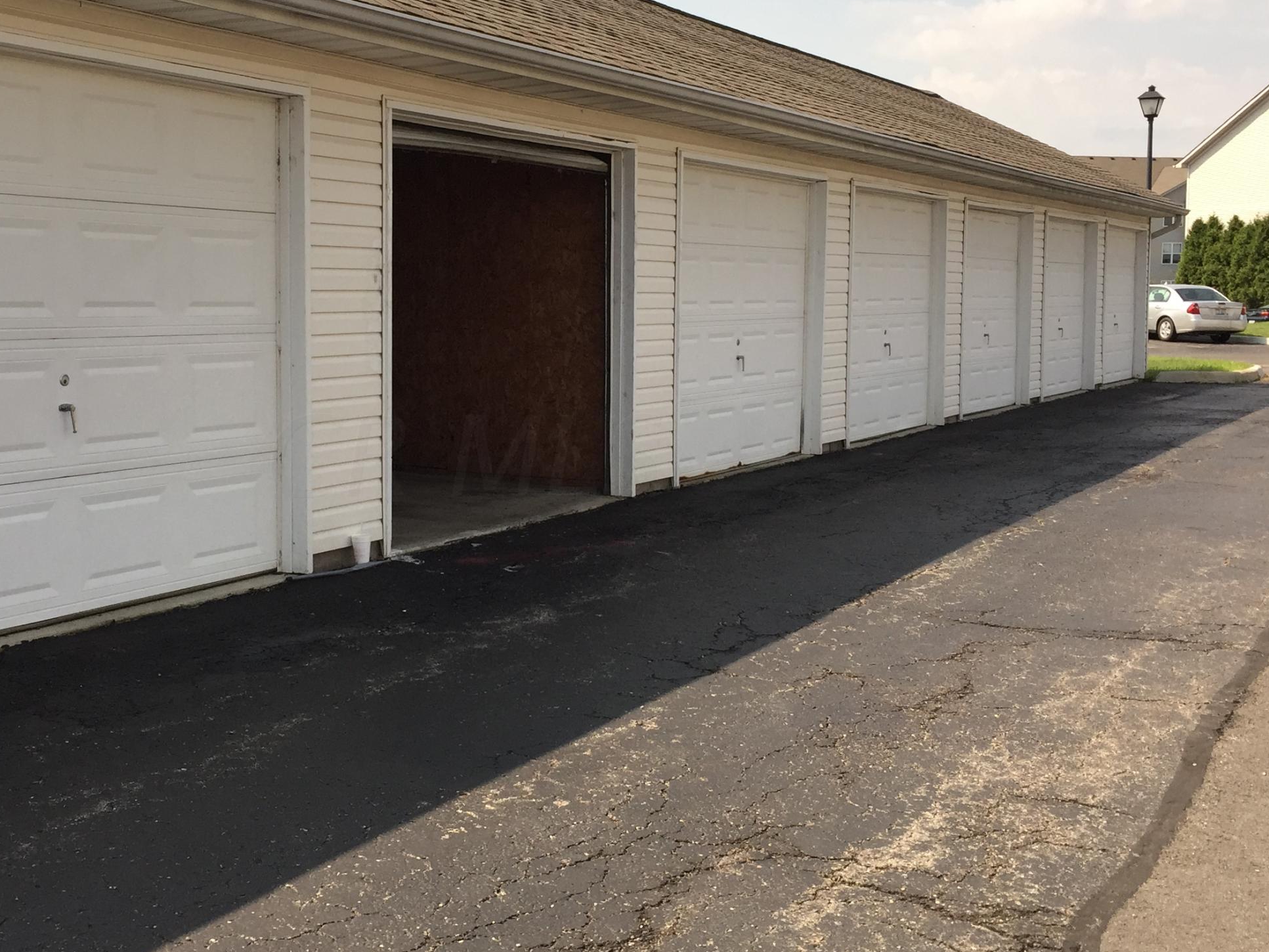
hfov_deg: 41.7
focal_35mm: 45
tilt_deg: -6.5
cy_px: 455
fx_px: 1650
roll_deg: -1.2
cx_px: 464
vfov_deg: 32.2
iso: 40
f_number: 2.2
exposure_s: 1/1721
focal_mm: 4.15
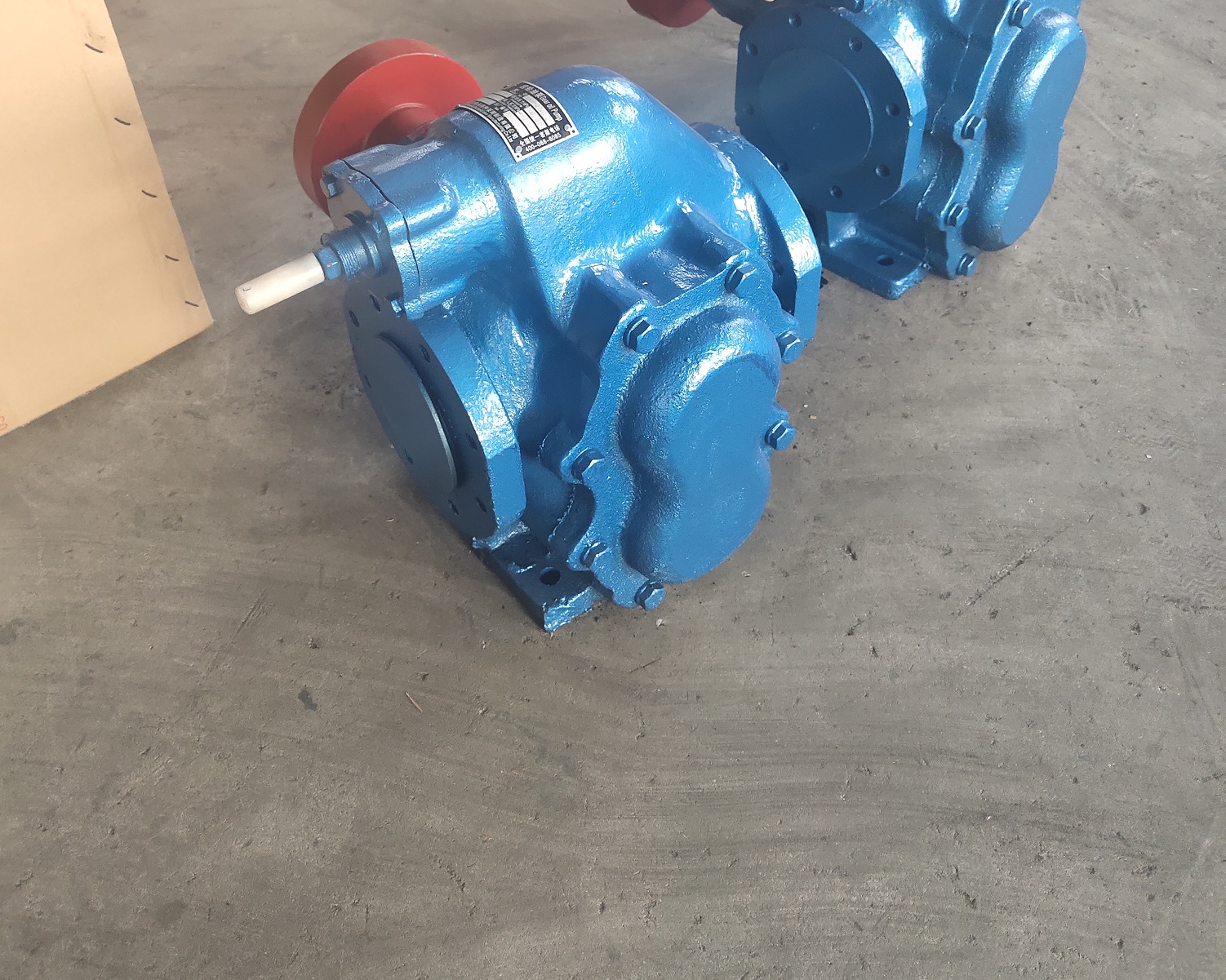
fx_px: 1379
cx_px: 615
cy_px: 325
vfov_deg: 38.7
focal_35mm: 38
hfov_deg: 47.9
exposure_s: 1/50
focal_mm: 4.27
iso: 199
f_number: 1.8
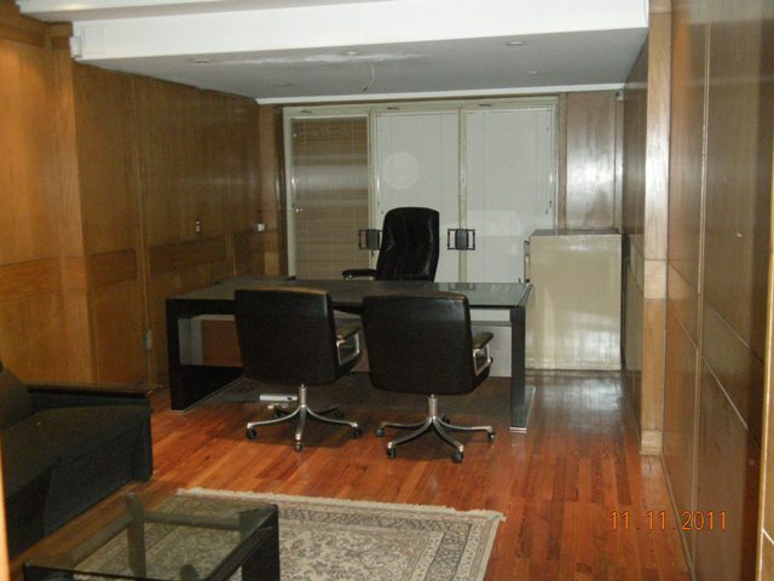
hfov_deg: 50.1
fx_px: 827
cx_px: 387
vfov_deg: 38.7
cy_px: 290
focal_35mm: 37
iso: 776
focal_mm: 7.9
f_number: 2.8
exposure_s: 1/60
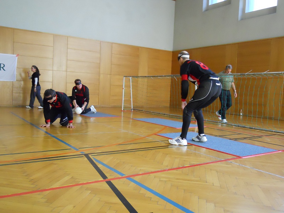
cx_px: 142
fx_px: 263
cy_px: 106
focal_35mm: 32
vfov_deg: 44.2
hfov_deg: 56.8
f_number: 2.8
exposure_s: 1/125
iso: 640
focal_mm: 5.7
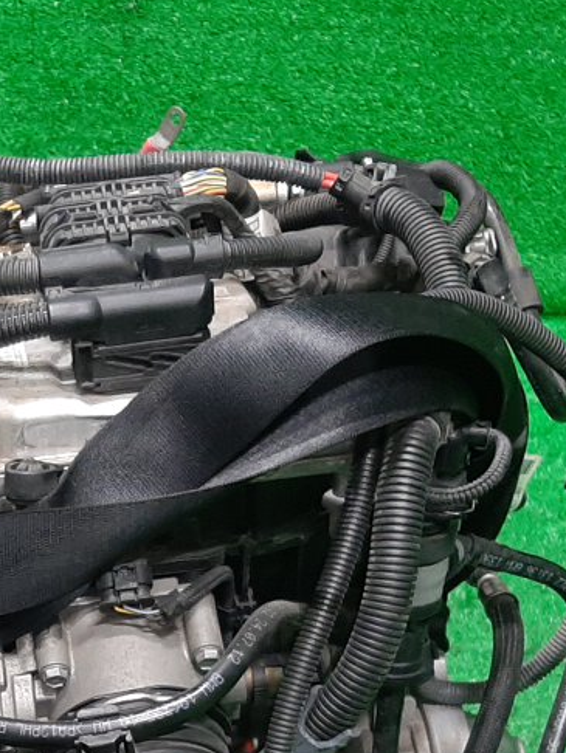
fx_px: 1677
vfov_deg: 23.8
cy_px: 818
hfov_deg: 18.5
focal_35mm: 77
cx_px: -50
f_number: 1.7
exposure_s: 1/50
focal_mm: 3.93
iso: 176
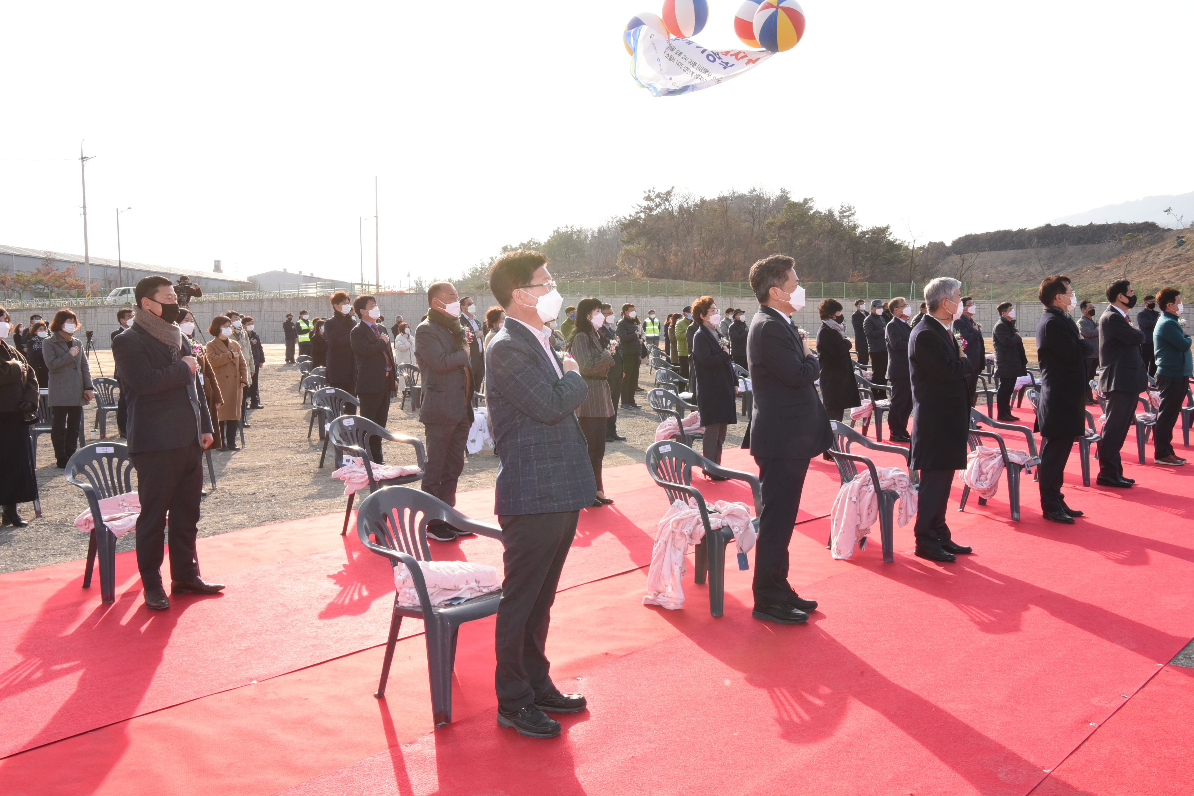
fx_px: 1128
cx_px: 597
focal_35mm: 34
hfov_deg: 55.8
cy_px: 398
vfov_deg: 38.9
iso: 1250
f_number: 22
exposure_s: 1/200
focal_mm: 34
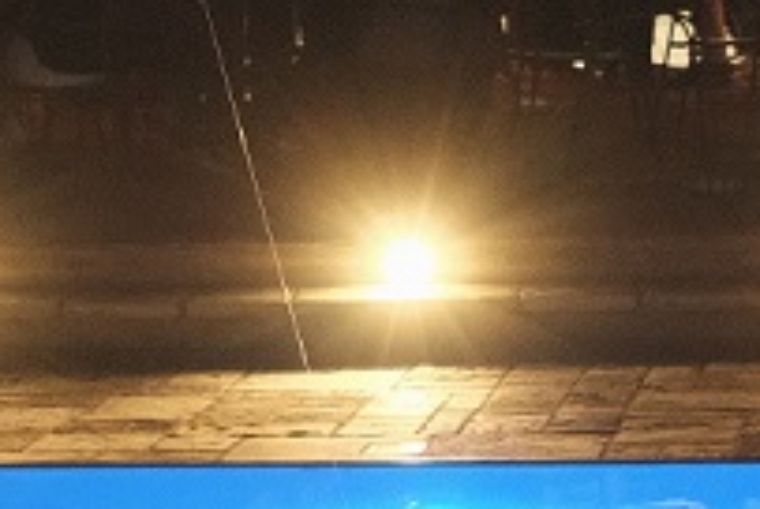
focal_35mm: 172
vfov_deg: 8.0
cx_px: 704
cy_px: -41
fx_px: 3636
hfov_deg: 11.8
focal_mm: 23
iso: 5000
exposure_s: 1/27
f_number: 3.6
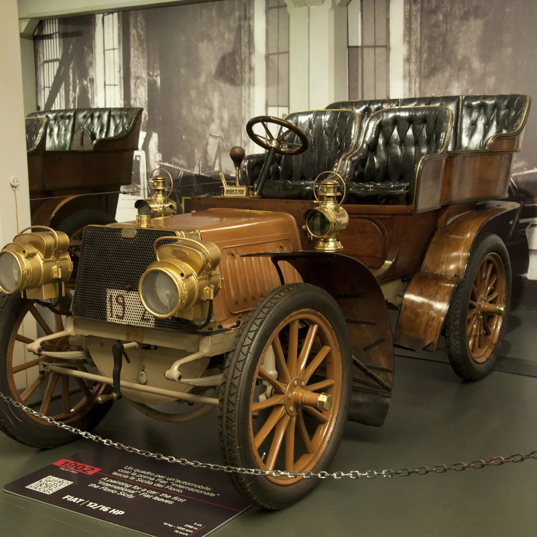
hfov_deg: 34.0
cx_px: 259
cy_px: 269
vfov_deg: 34.0
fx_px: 878
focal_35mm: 50
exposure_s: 1/8
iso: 1000
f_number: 4
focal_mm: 26
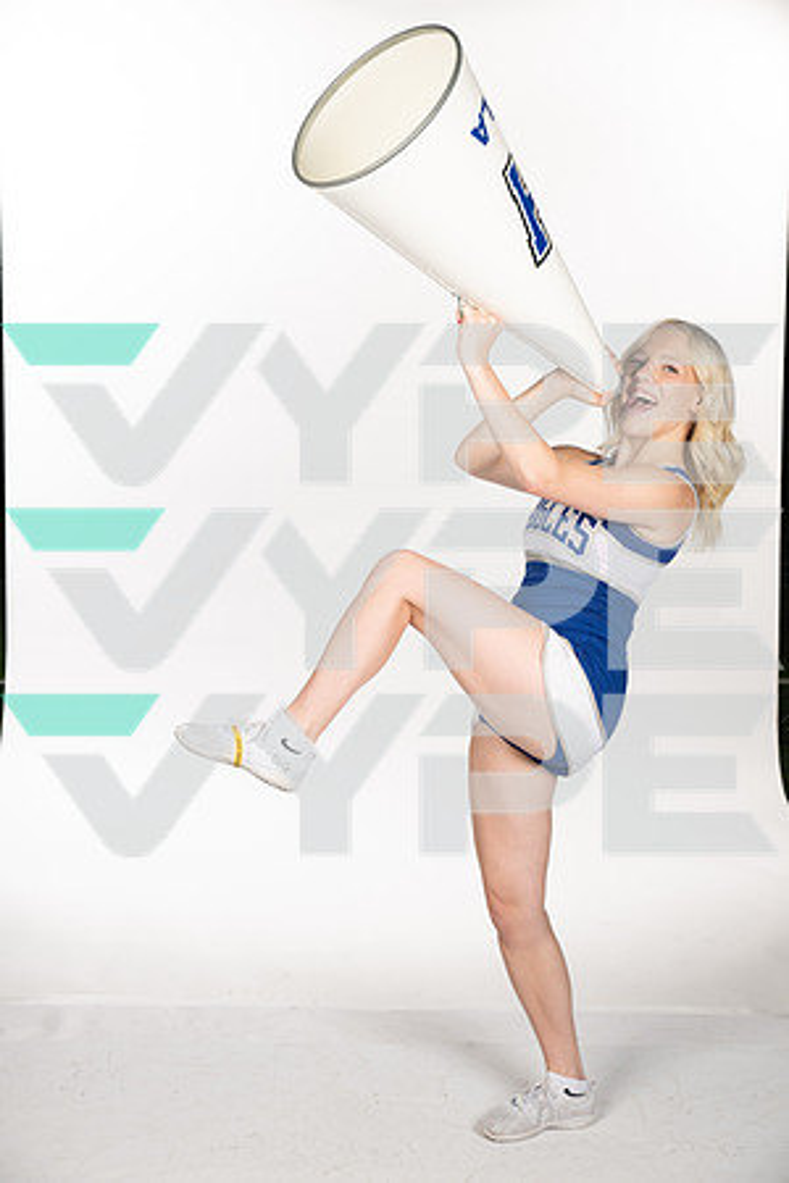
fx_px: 1808
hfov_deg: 24.6
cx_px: 394
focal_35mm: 55
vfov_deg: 36.2
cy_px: 592
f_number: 7.1
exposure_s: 1/500
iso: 200
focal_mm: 55
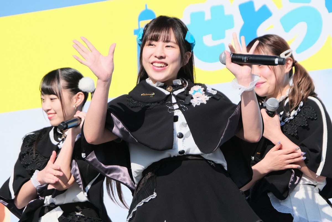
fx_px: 1605
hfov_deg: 11.8
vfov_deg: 7.9
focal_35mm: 174
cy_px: 111
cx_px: 166
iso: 640
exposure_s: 1/1600
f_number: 5.6
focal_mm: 116.1
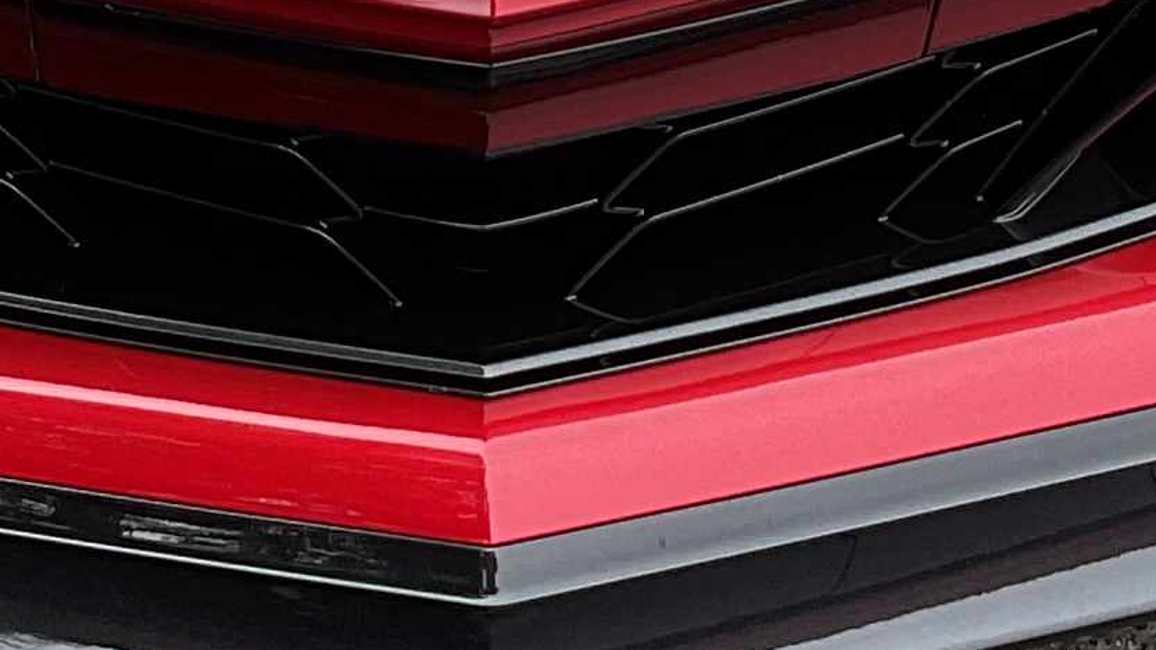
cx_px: 389
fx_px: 4688
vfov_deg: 7.7
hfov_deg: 14.0
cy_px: -453
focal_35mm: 153
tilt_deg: -38.5
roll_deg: -1.3
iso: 16
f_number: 1.8
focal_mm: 3
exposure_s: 1/253
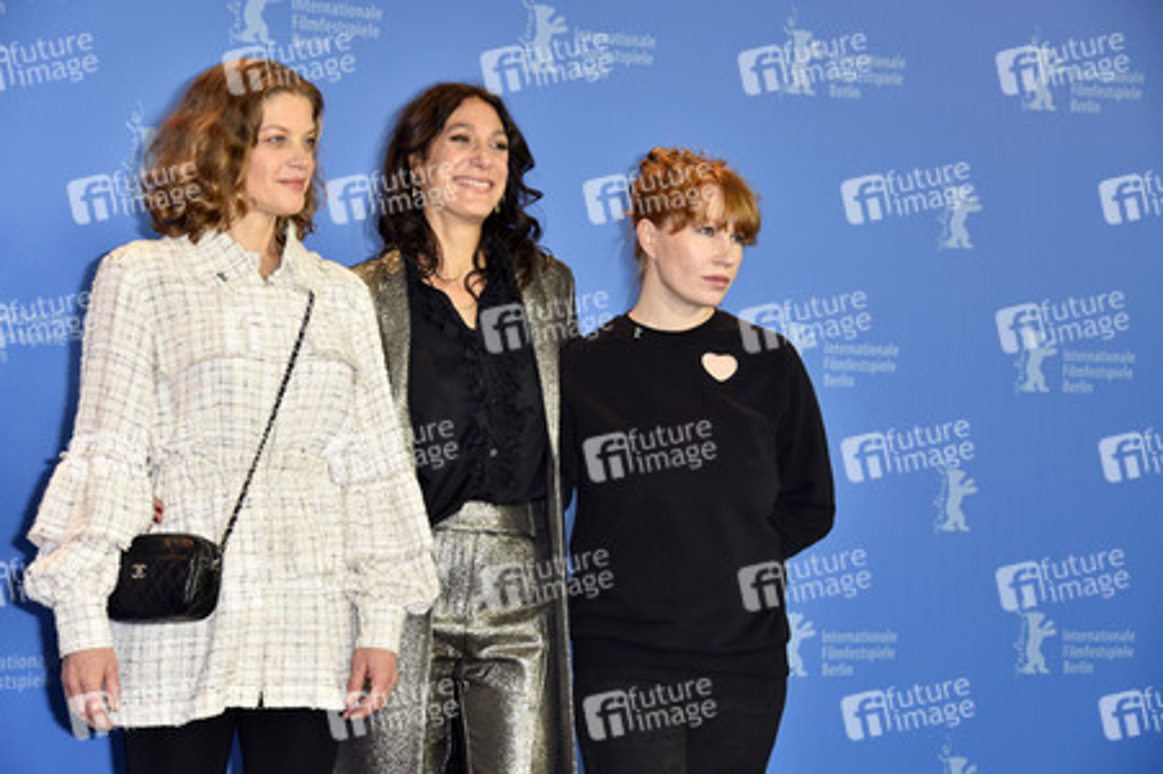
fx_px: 2744
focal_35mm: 85
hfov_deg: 23.9
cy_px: 387
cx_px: 582
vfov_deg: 16.0
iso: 800
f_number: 5.6
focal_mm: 85
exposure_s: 1/125
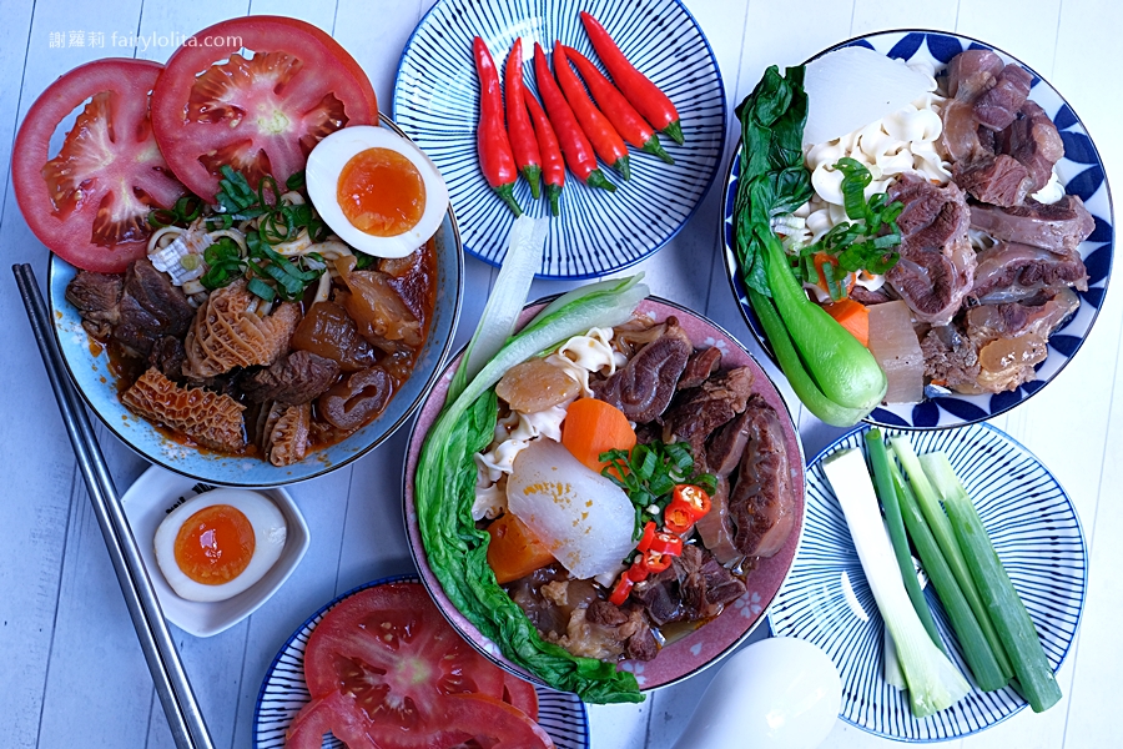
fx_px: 1092
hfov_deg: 54.4
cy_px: 374
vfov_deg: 37.9
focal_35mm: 35
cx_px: 562
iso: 640
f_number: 5
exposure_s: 1/125
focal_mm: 23
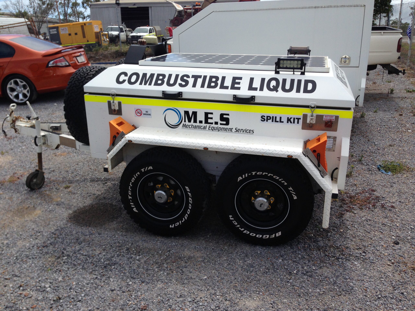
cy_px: 156
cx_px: 208
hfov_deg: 55.4
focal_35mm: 33
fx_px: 396
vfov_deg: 42.9
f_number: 2.4
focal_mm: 4.12
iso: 50
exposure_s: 1/1938
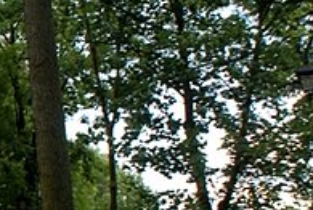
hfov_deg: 11.1
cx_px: -343
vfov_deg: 8.3
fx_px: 1447
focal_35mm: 166
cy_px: 40
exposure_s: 1/80
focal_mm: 24
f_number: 8
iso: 100
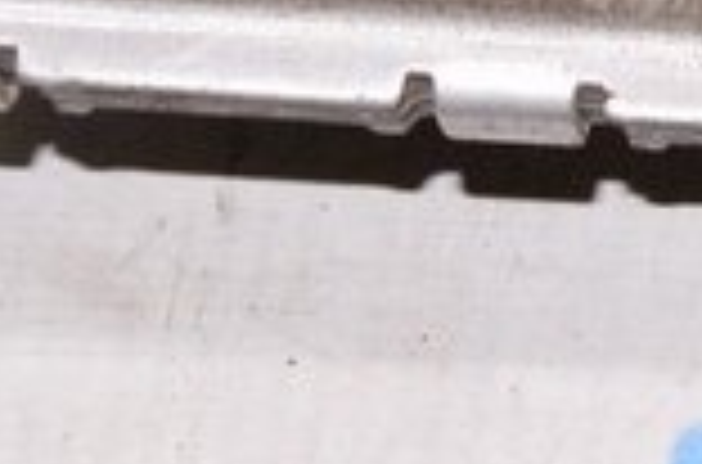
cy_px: -885
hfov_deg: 9.5
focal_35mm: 207
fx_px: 4030
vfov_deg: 6.1
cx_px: 1287
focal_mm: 21
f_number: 8
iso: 1600
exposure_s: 1/160
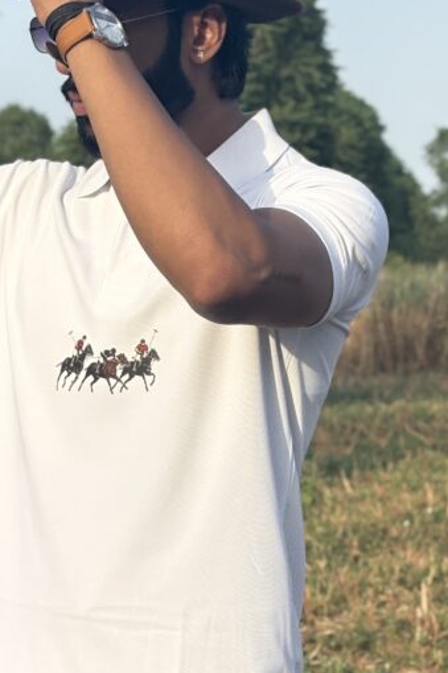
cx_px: 90
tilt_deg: -3.6
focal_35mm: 85
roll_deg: -0.8
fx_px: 1588
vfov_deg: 23.9
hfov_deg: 16.0
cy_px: 353
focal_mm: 5.96
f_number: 1.6
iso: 40
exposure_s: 1/1957
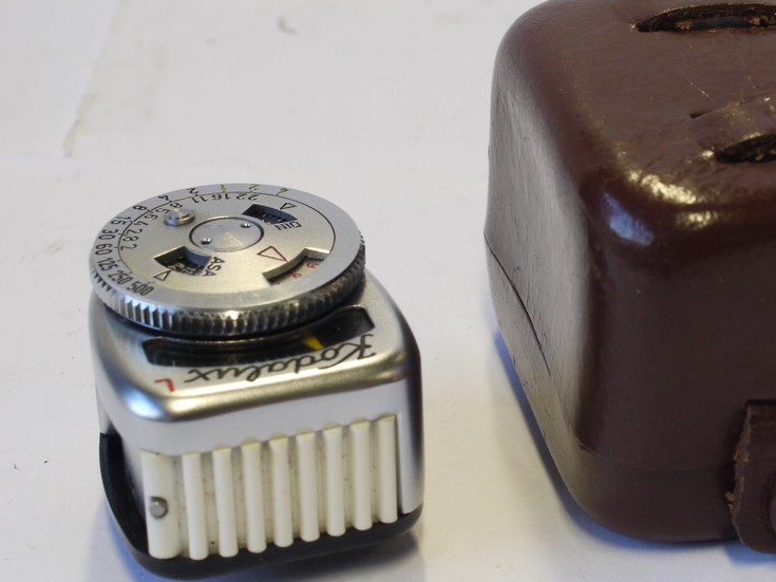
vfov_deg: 15.1
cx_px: 580
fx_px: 2197
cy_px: 321
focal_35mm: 98
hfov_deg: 19.9
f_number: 10
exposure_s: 1/20
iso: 400
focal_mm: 30
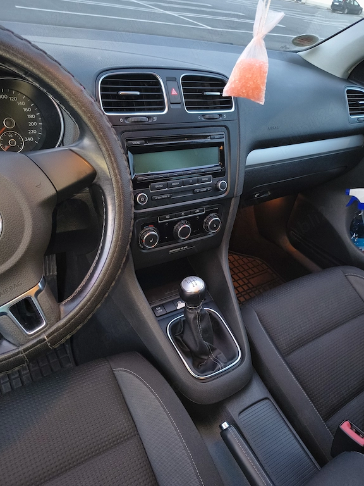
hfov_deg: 54.9
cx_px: 185
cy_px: 238
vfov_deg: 69.4
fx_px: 351
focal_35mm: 25
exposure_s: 1/50
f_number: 1.8
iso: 1247
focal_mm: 5.56
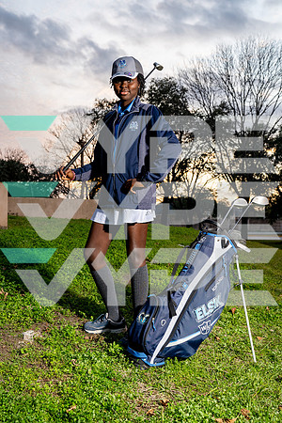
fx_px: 470
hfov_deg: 33.4
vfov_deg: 48.5
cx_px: 141
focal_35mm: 40
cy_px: 212
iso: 800
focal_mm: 40
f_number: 5.6
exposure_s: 1/250
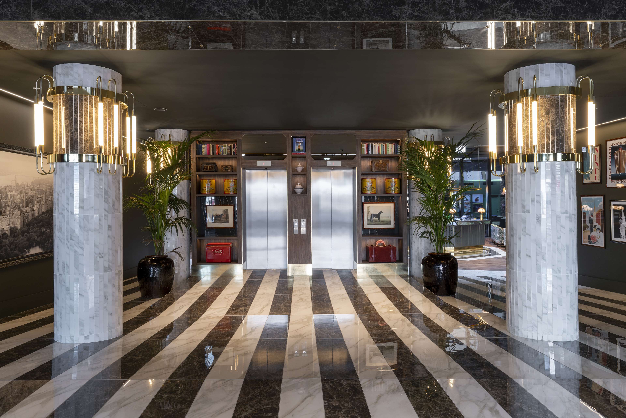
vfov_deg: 55.1
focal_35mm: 23
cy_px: 209
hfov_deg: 76.1
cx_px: 313
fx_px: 400
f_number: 13
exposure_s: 1/2
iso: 200
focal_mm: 23
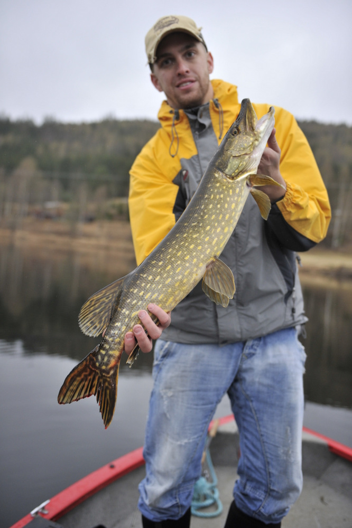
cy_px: 264
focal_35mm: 36
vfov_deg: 53.1
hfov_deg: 36.8
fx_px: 528
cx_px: 176
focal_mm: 36
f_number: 3.2
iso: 1000
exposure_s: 1/1000
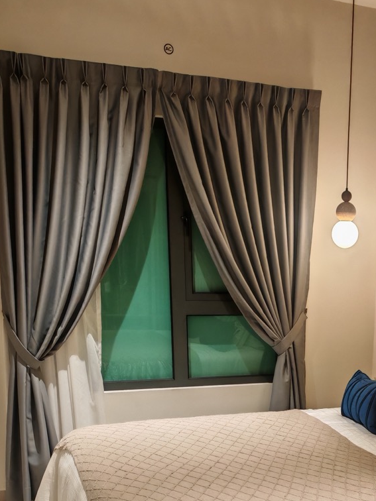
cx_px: 330
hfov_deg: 28.1
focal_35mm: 50
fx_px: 724
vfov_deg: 36.0
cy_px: 445
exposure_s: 1/100
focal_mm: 6.83
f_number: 2
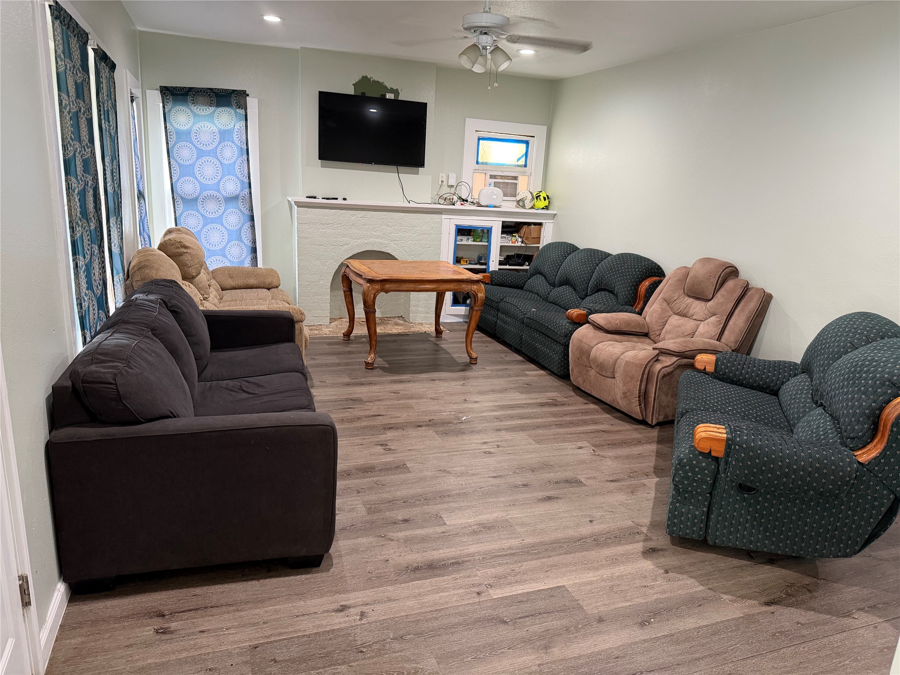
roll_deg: -2.7
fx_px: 624
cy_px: 338
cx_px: 450
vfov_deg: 56.8
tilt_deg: -14.0
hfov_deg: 71.6
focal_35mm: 24
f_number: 1.78
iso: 400
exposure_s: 1/60
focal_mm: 6.76
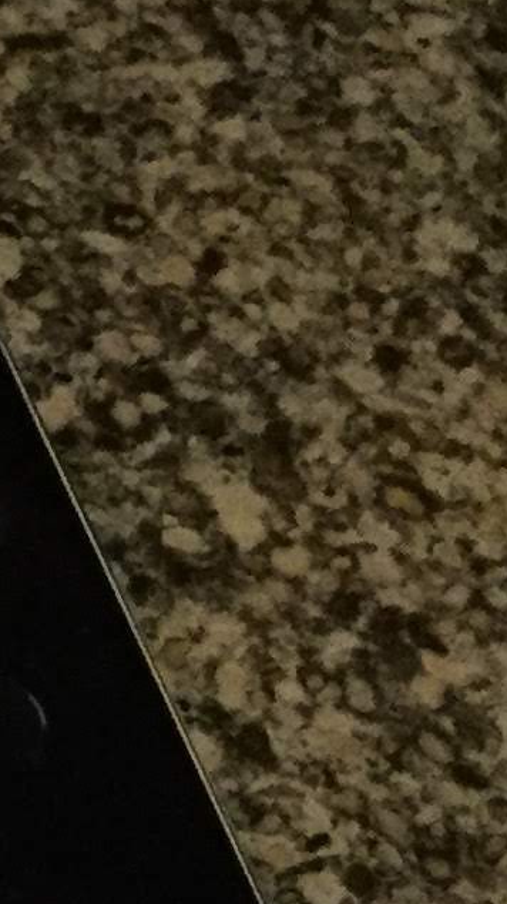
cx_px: -1538
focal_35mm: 174
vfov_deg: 12.0
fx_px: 4164
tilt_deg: -57.2
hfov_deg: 5.9
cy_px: 1205
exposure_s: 1/24
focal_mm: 3.3
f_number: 2.4
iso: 200
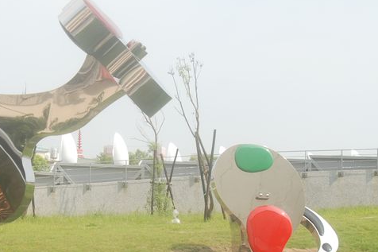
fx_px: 1060
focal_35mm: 101
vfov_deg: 13.5
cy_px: 210
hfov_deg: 20.1
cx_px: 93
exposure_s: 1/250
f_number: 8
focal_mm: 32
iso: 100
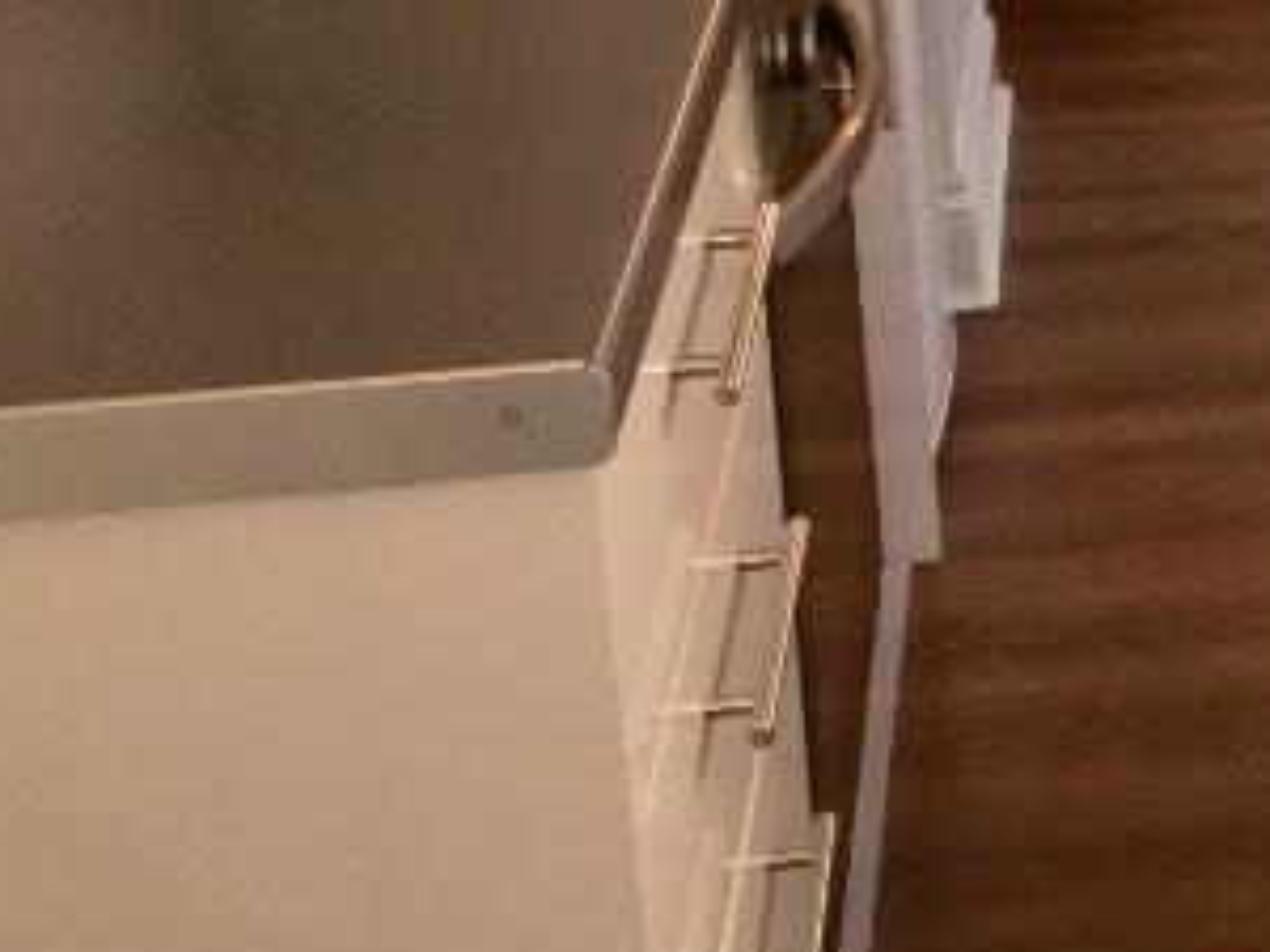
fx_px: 3632
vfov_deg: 14.7
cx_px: 1736
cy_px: 0
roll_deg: +0.7
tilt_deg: -15.6
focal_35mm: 99
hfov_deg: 18.2
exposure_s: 1/67
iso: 25
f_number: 2.2
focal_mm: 4.15
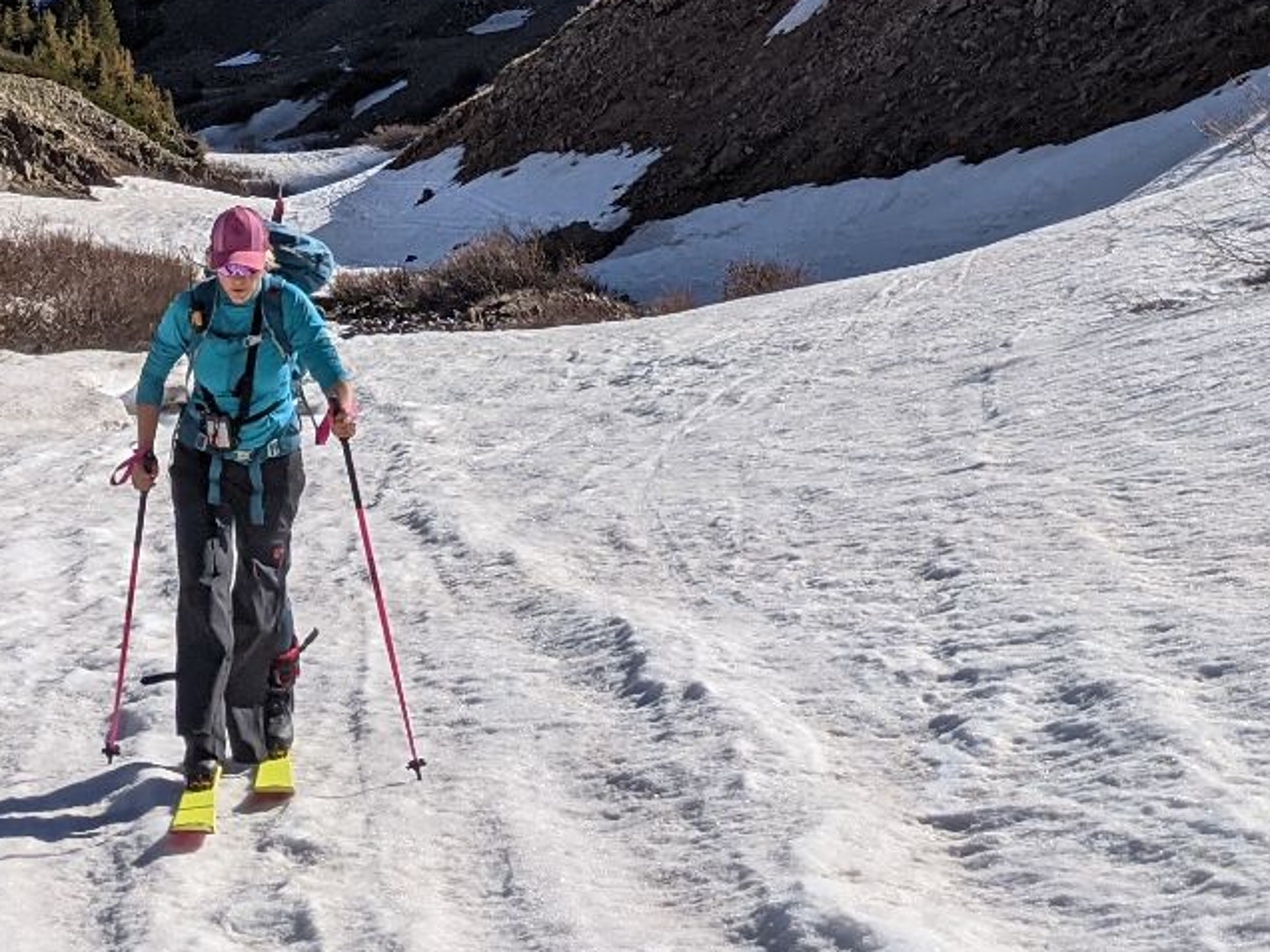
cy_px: -411
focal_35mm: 87
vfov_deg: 15.8
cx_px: 565
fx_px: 3192
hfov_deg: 22.5
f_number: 1.73
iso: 86
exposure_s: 1/7812
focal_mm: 4.38
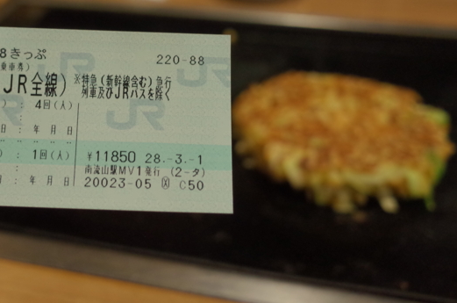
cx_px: 132
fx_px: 545
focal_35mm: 43
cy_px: 94
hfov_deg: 44.4
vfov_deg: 30.7
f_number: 2.8
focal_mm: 18.3
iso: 1600
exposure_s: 1/40
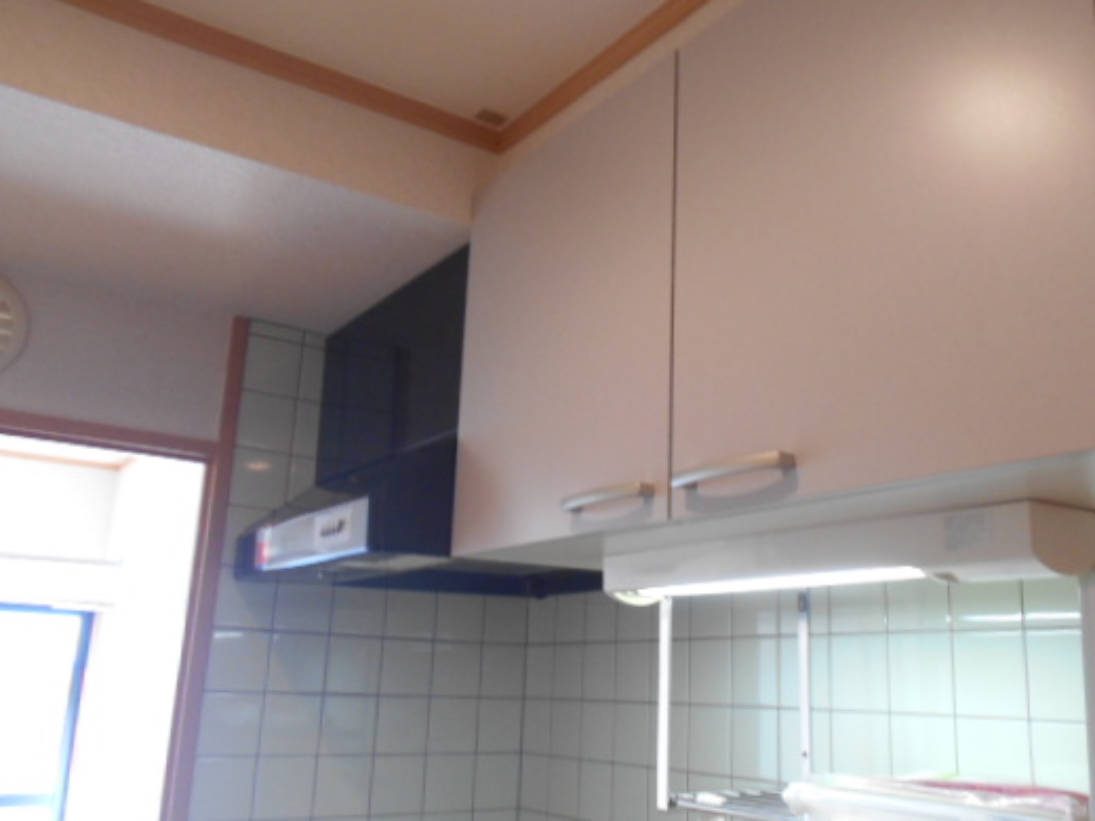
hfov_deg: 56.5
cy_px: 408
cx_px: 642
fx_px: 1012
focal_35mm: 32
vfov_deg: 44.2
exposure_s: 1/30
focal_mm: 4.6
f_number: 3.2
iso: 200
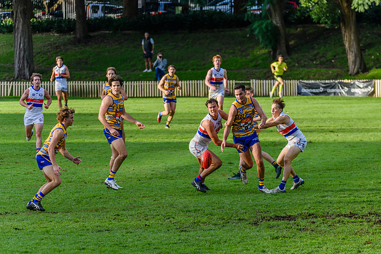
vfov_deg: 5.0
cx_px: 234
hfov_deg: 7.5
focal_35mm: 275
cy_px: 166
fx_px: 2906
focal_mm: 200
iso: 1250
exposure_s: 1/1600
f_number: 5.3
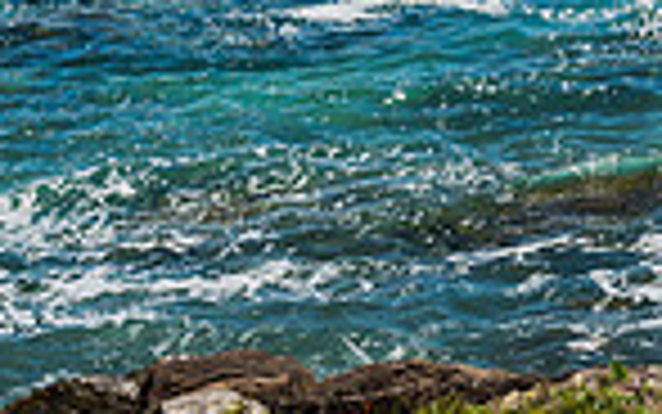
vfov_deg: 9.1
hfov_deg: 13.6
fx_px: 2491
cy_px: -317
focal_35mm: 138
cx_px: 1175
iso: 40
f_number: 11
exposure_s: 1/200
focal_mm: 34
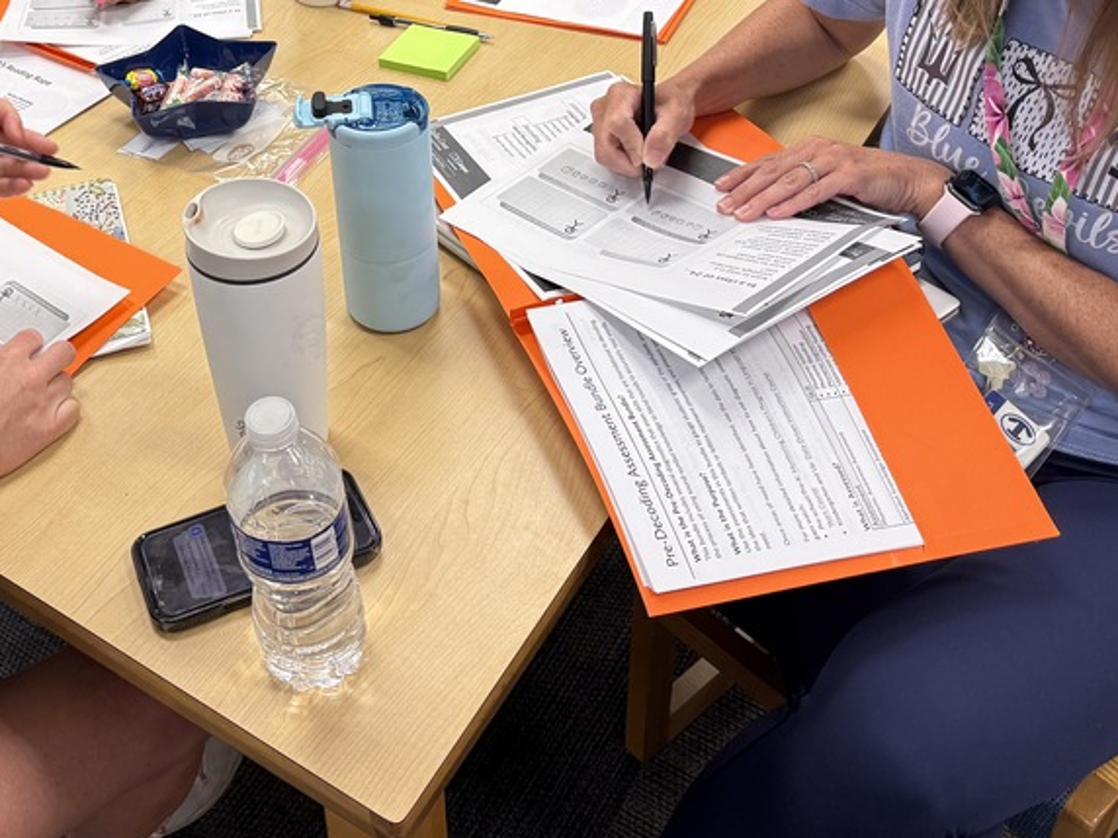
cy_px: 107
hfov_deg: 42.6
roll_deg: +6.5
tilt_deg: -31.5
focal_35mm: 43
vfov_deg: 32.2
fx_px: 1389
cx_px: 291
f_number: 1.78
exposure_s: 1/120
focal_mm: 6.76
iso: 160
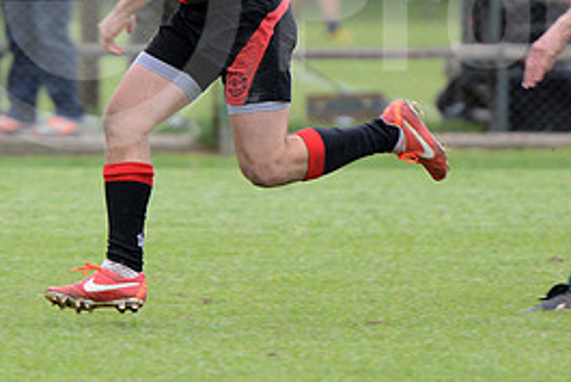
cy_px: -3
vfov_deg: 2.3
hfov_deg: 3.5
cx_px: 452
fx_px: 9394
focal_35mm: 592
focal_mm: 270
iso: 640
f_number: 4
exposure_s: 1/500
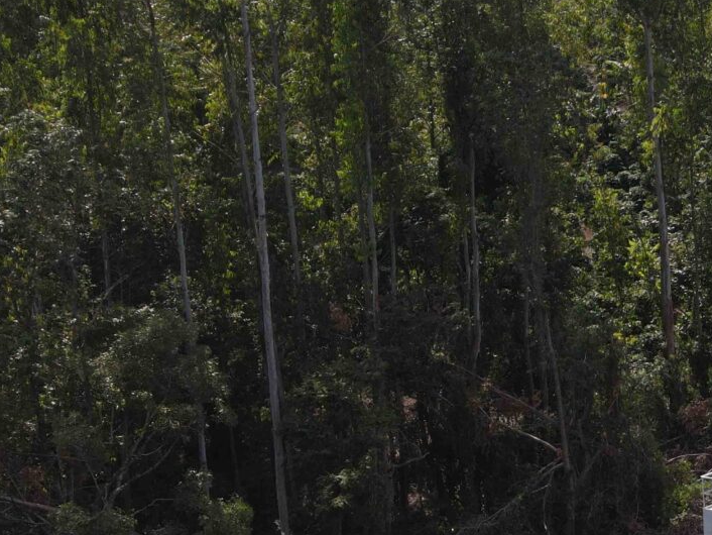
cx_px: 851
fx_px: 1790
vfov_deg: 16.7
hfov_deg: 21.0
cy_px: 504
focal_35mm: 87
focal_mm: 4.5
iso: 100
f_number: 2.8
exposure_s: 1/500
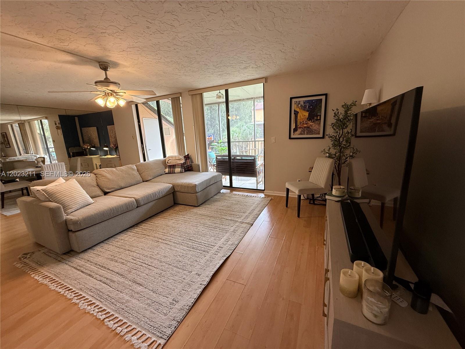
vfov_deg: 85.7
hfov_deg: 102.1
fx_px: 188
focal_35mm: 14
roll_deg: +2.7
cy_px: 174
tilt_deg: -12.1
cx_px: 232
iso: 200
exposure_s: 1/60
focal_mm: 2.22
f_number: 2.2
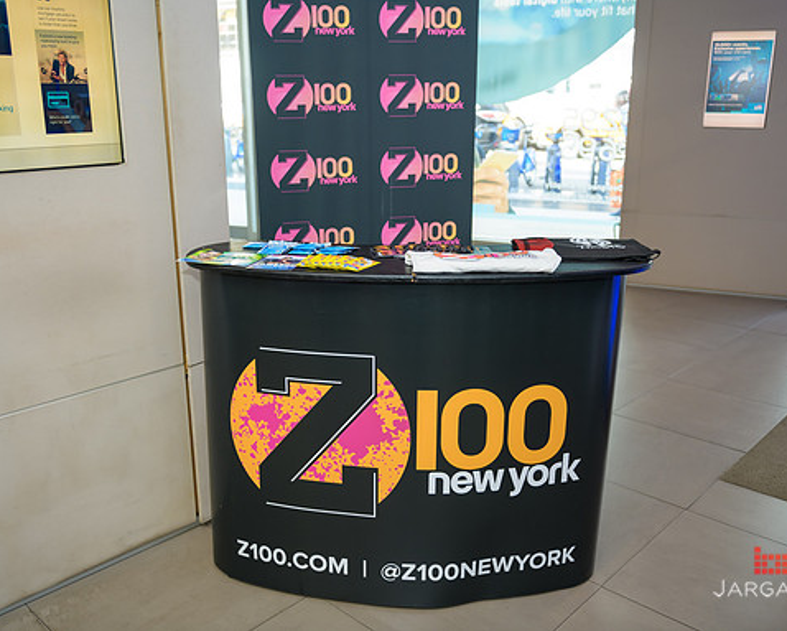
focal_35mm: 33
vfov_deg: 44.6
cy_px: 314
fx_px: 769
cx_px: 394
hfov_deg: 54.2
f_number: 3.2
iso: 400
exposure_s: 1/125
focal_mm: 29
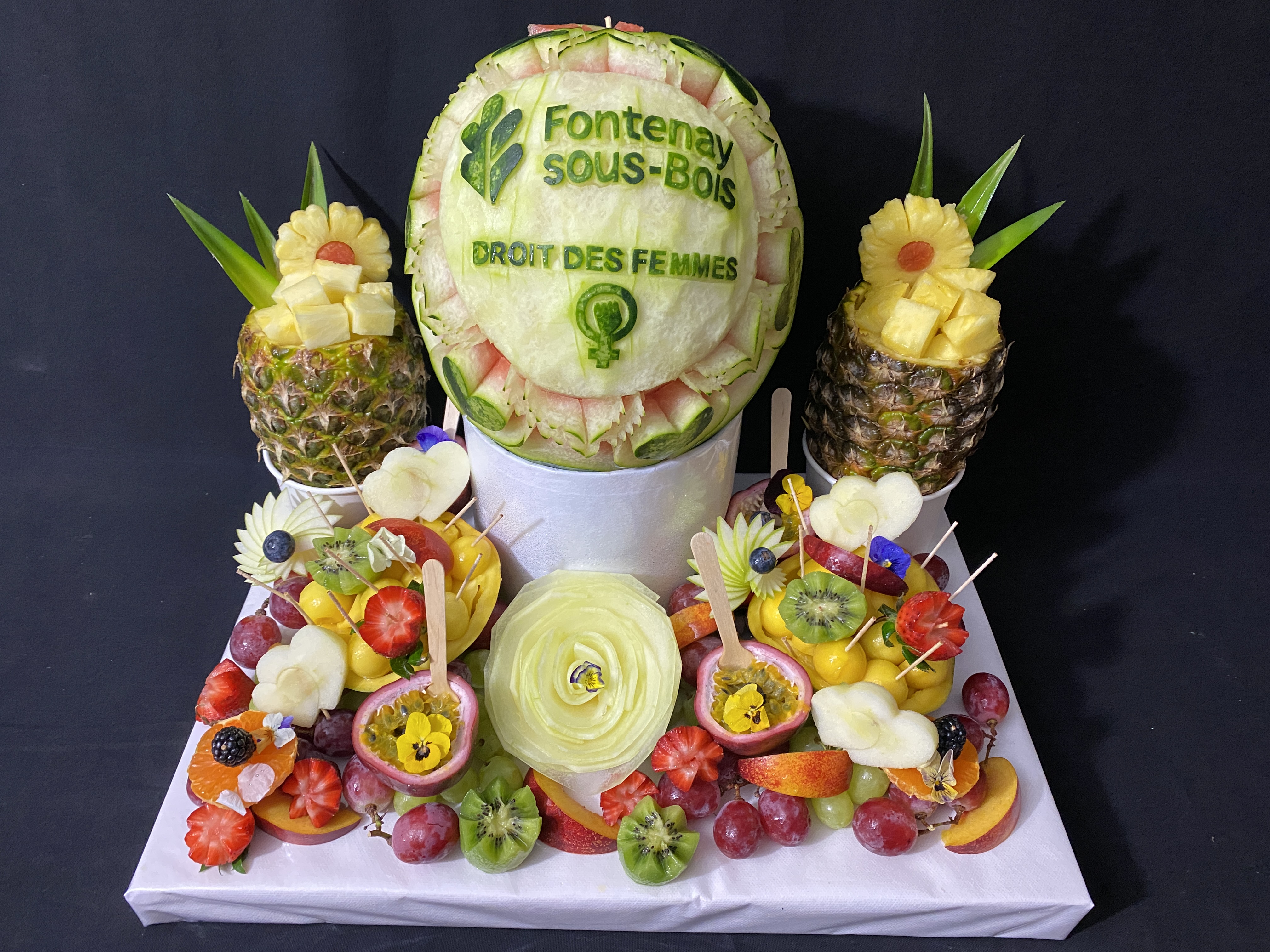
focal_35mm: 26
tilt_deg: -39.4
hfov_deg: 67.3
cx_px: 635
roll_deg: -3.6
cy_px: 476
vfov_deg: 53.1
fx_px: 954
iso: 500
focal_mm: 4.25
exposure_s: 1/33
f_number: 1.8
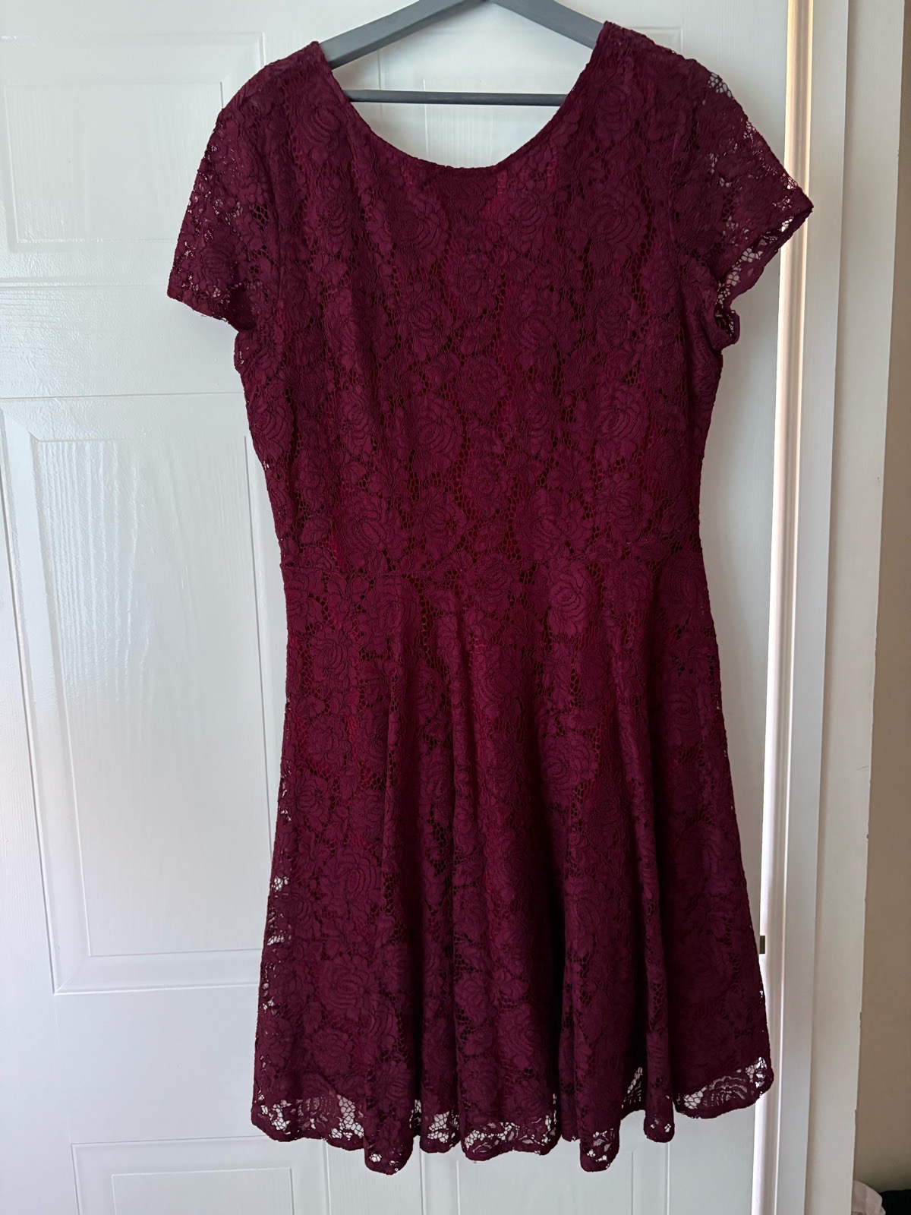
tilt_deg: -8.6
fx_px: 912
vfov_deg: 67.3
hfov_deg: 53.1
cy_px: 608
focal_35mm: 26
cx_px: 456
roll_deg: +2.3
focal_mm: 5.96
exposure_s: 1/31
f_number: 1.6
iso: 640
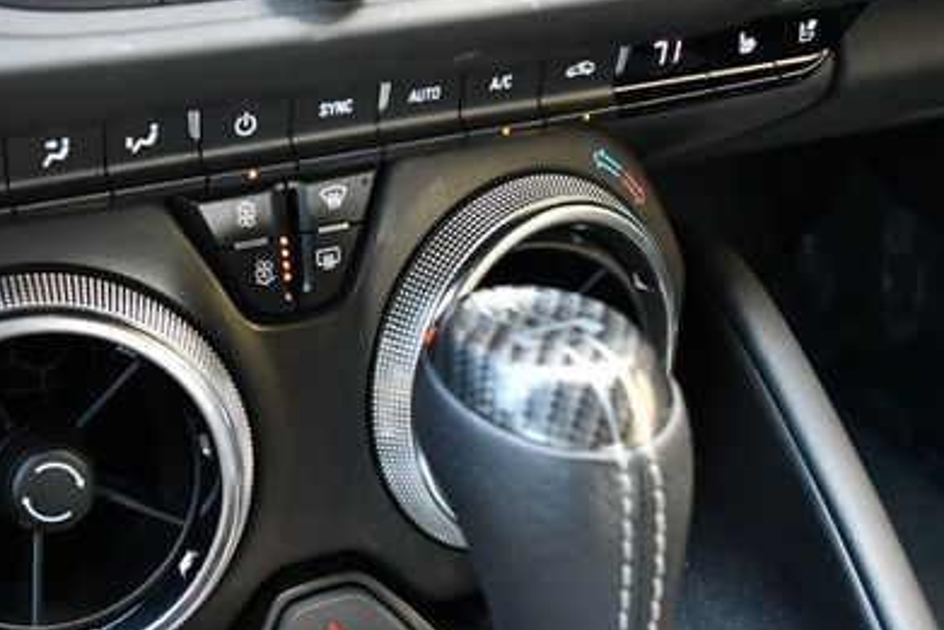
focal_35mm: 59
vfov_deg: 23.0
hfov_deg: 33.4
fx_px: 1548
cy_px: 384
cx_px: 261
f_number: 3.5
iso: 2500
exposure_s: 1/125
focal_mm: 18
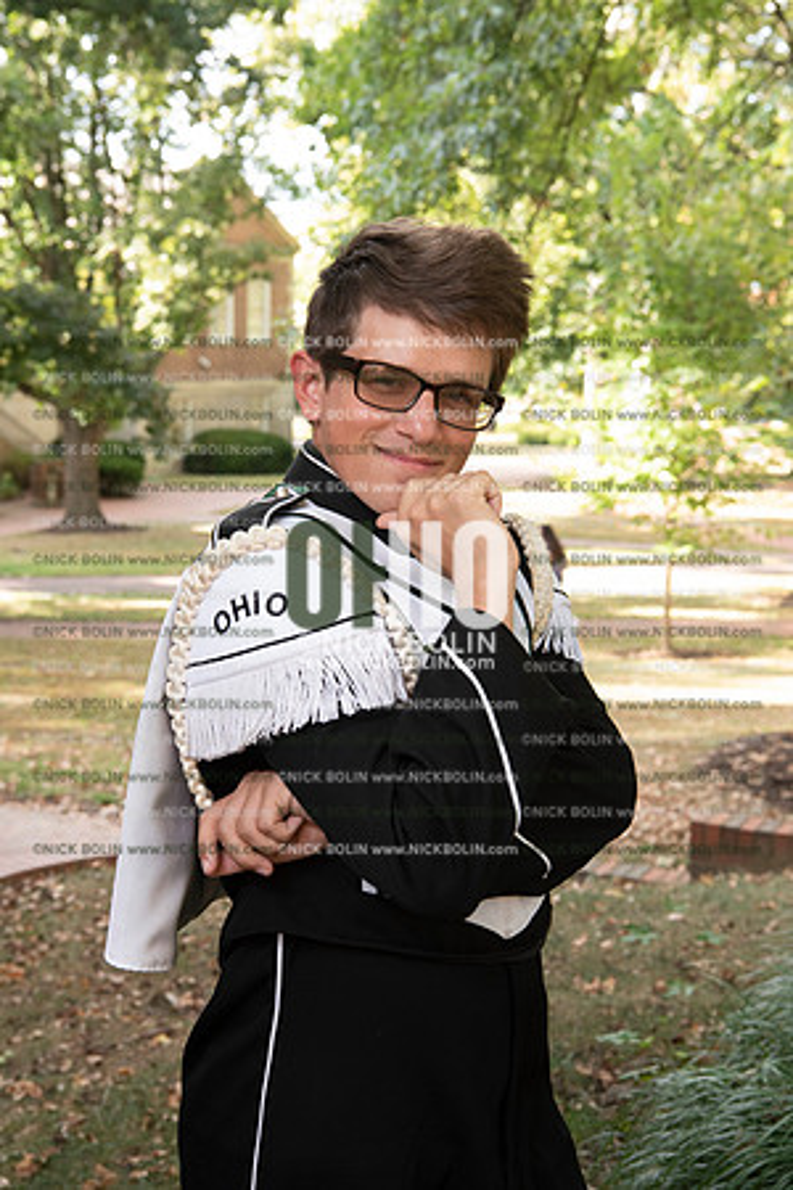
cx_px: 396
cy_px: 595
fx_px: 1916
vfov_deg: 34.5
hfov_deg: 23.4
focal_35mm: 58
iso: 800
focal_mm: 58
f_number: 8
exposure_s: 1/100
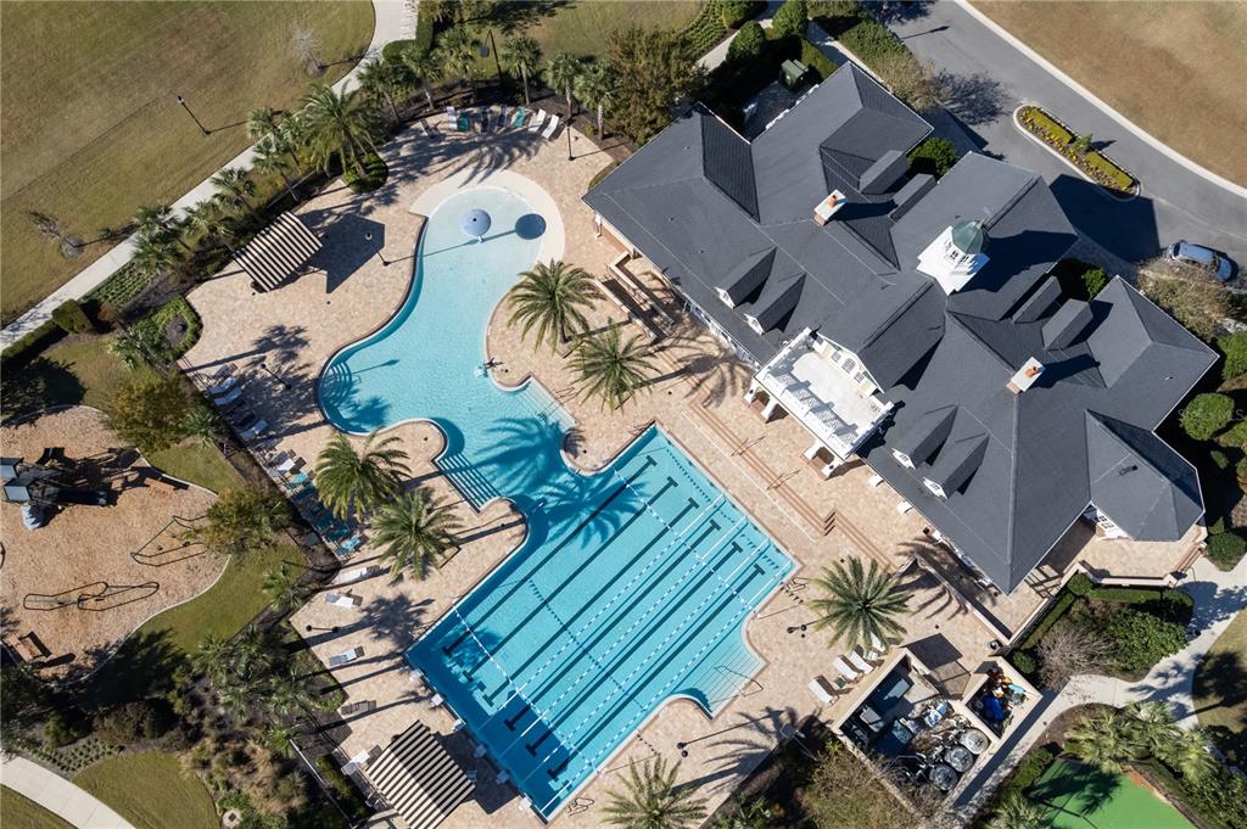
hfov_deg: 78.6
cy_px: 414
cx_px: 624
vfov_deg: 57.1
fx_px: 761
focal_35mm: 22
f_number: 2.8
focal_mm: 8.38
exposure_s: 1/2000
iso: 140
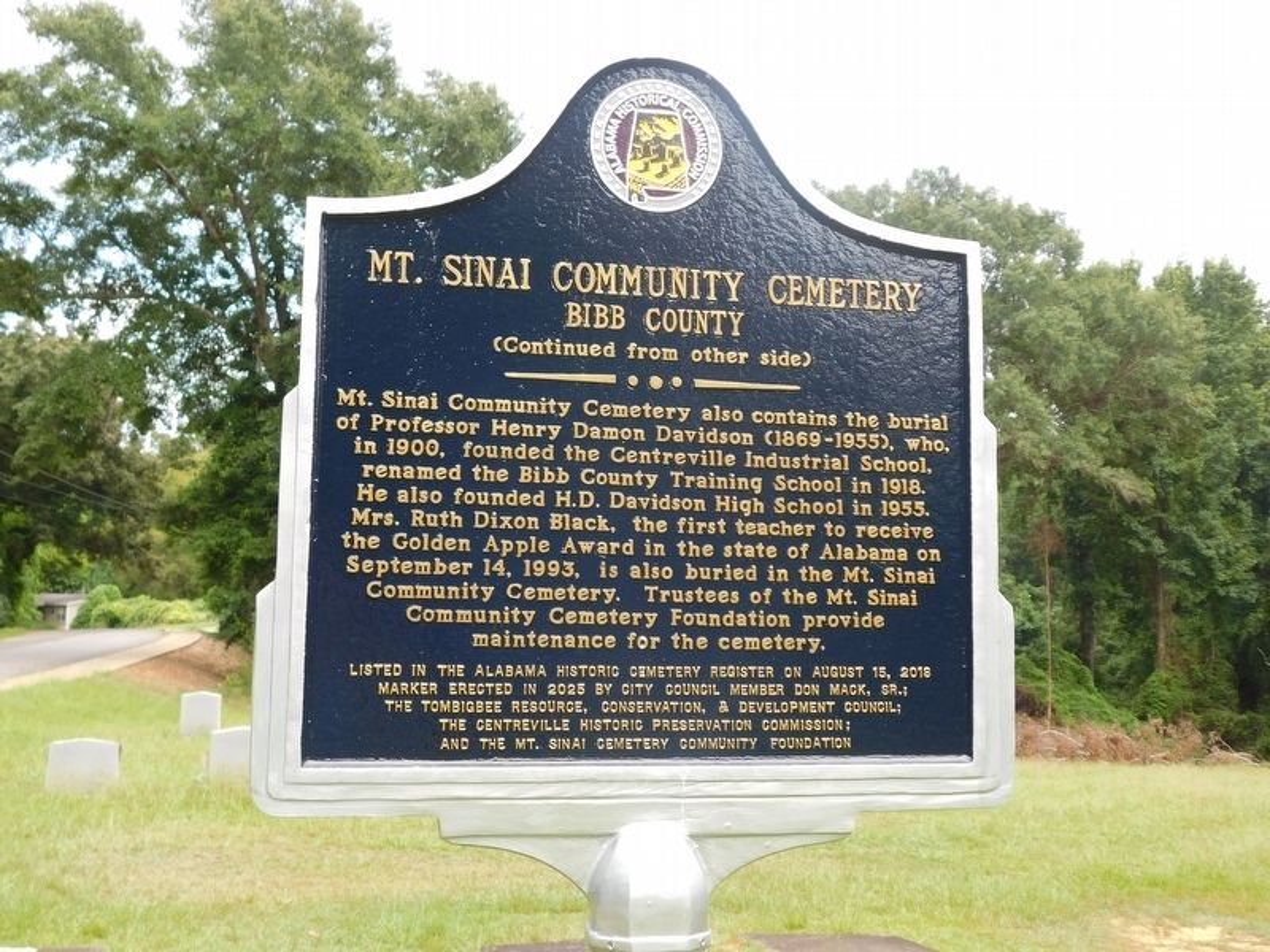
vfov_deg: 36.0
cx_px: 635
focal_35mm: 40
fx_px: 1468
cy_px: 476
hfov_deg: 46.8
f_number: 3.6
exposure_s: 1/200
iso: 125
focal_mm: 7.1
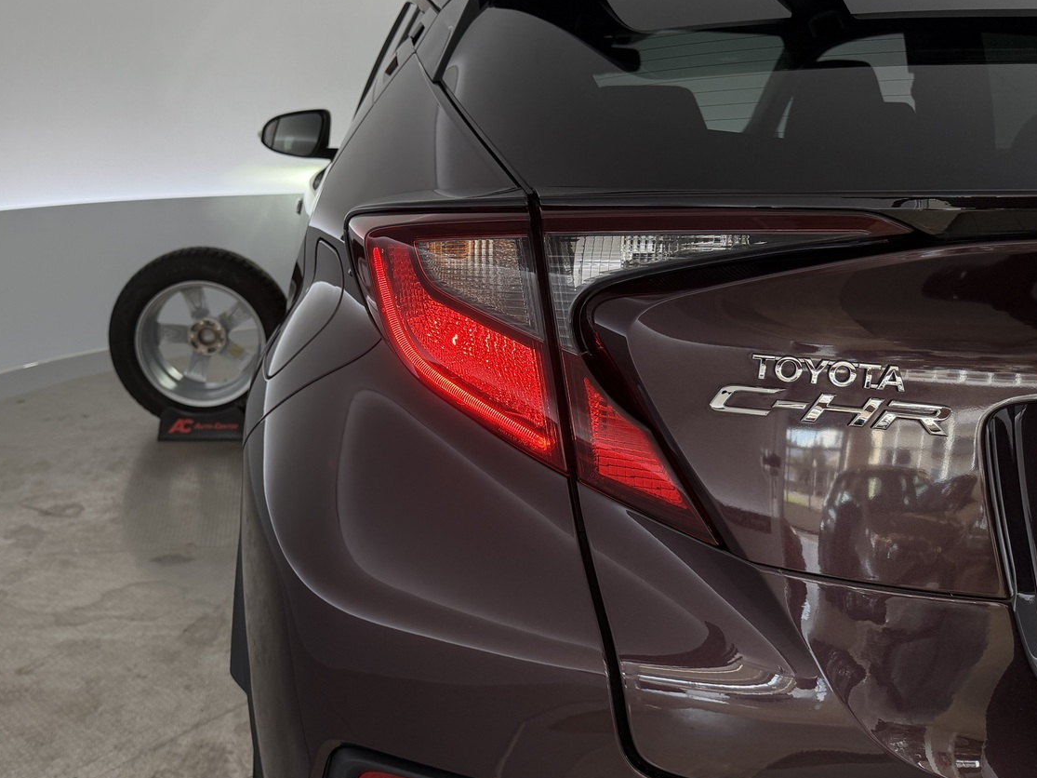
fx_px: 929
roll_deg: -0.5
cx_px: 380
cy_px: 401
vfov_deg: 45.4
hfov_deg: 57.5
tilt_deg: -18.7
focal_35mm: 31
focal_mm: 6.76
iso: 100
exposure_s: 1/100
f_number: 1.78
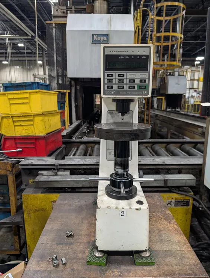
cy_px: 139
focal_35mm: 24
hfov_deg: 57.0
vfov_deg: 71.5
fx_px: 194
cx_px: 105
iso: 536
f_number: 1.68
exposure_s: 1/120
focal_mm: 6.9
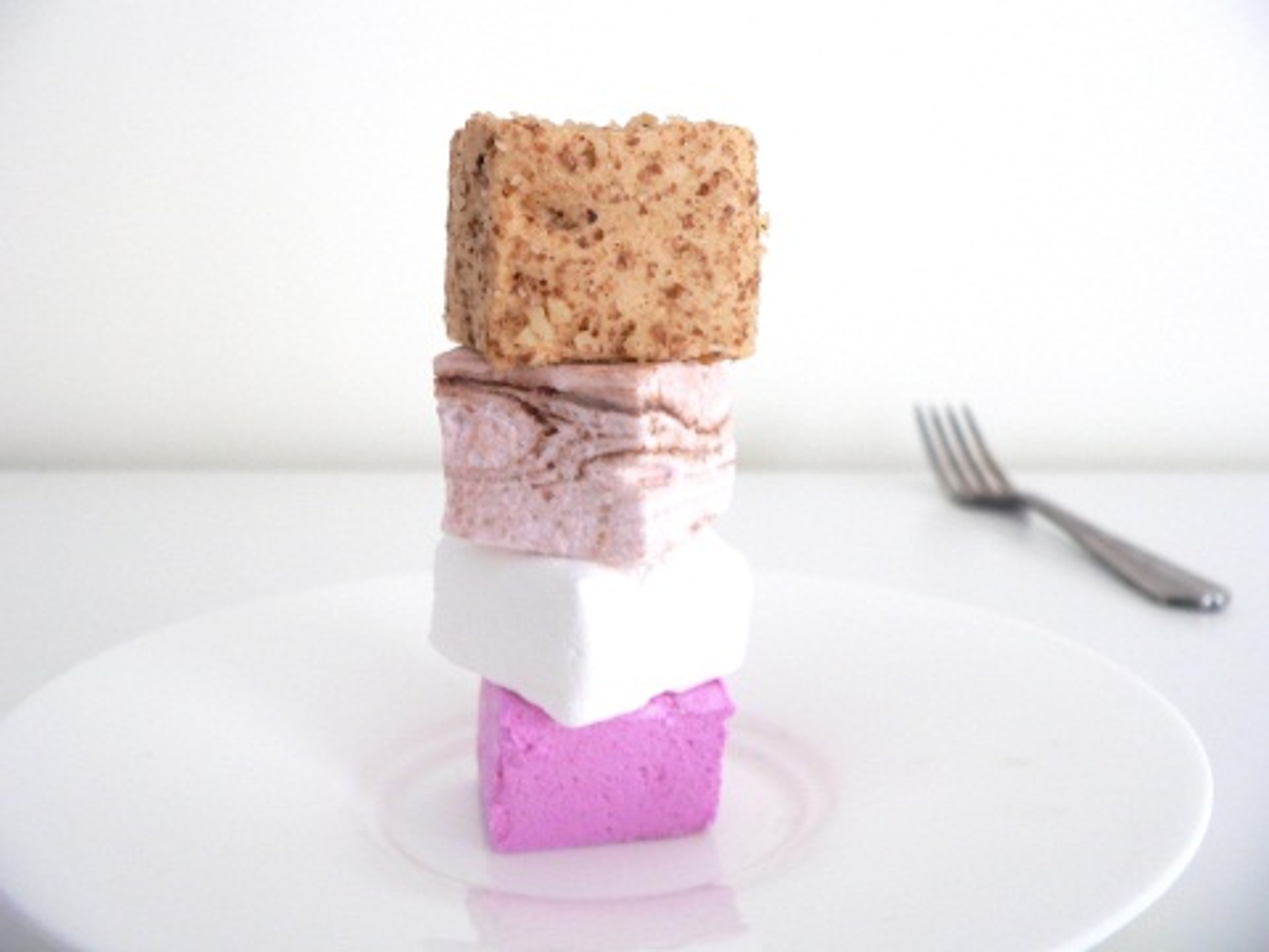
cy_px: 476
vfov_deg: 39.7
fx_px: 1320
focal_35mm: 36
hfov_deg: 51.4
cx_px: 634
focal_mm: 6
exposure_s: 1/15
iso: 200
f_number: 2.8
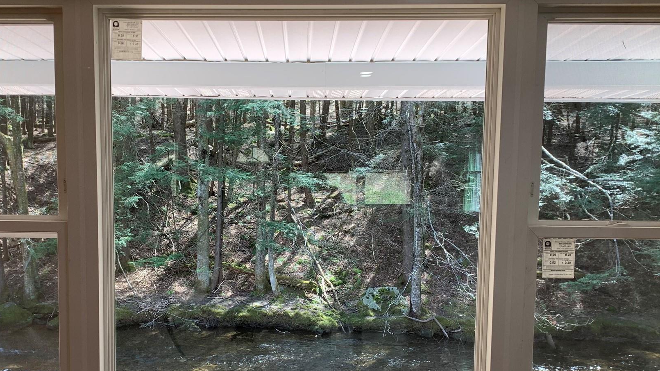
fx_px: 630
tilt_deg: -6.2
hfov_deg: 55.0
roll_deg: -0.4
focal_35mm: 36
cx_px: 277
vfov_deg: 32.7
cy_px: 235
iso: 40
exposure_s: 1/120
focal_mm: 4.25
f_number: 1.8
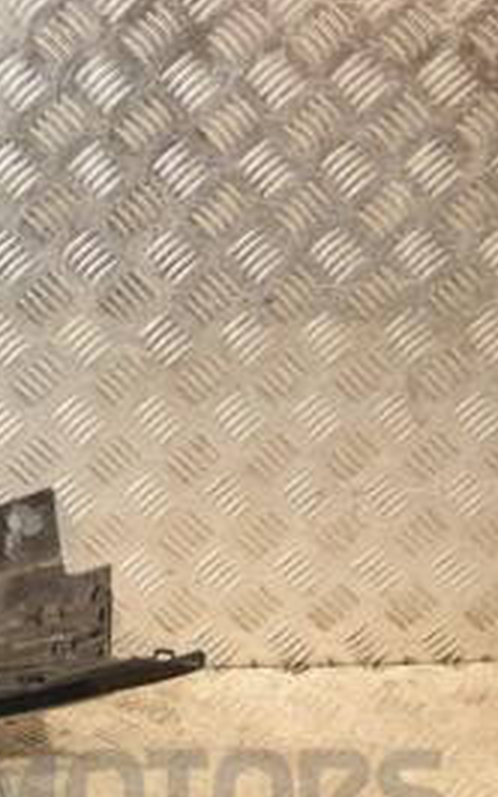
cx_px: -396
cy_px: 396
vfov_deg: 27.2
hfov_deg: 14.9
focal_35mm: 76
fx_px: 1652
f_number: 5
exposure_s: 1/160
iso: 800
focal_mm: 22
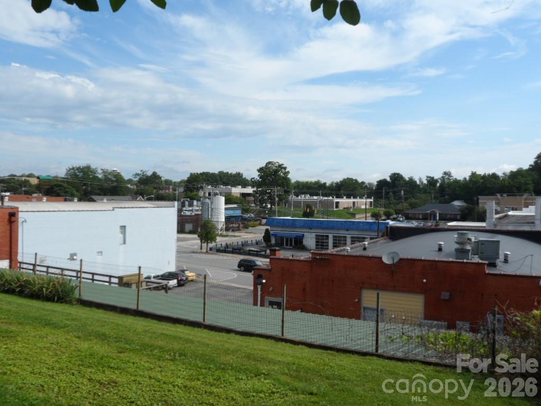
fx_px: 547
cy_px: 203
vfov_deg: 40.7
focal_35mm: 35
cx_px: 270
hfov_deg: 52.6
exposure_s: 1/1000
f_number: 3.5
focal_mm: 6.5
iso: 80
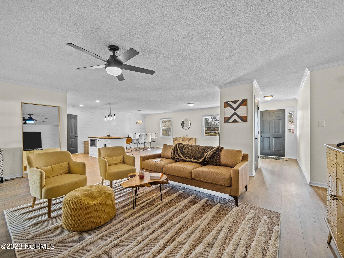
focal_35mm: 14
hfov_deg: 102.1
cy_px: 129
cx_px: 172
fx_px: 139
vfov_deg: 85.7
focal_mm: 7
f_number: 4
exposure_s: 1/8
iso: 400
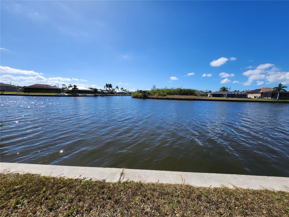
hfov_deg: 106.2
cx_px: 144
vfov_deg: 89.9
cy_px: 108
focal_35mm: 13
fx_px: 109
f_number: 2.2
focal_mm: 1.74
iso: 32
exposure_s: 1/1606
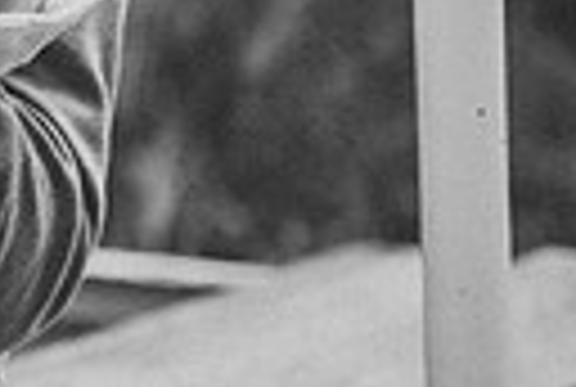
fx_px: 3624
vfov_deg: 5.9
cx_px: -630
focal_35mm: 226
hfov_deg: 8.5
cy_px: -430
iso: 250
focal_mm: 50
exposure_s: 1/250
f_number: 2.8
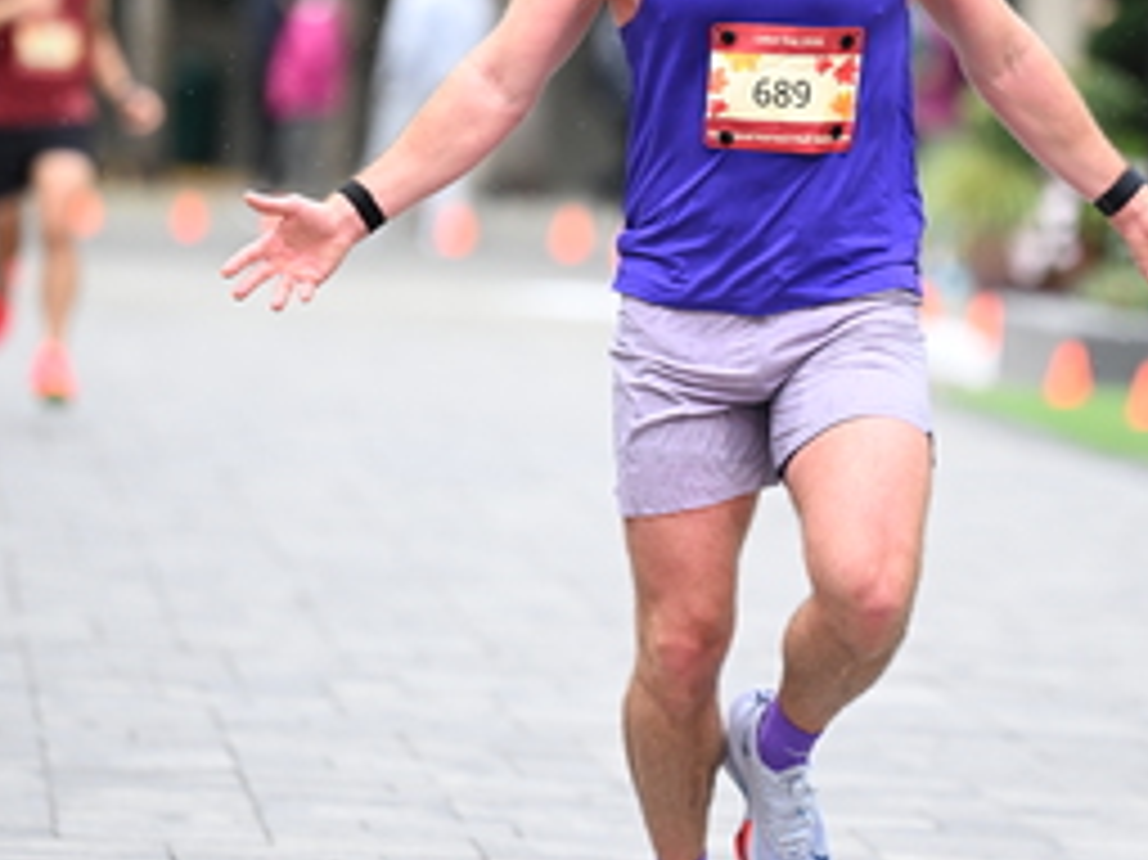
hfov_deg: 5.3
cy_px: 293
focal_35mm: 373
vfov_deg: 4.0
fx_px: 12364
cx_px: 777
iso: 1250
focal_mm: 180
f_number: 2.8
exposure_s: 1/1600
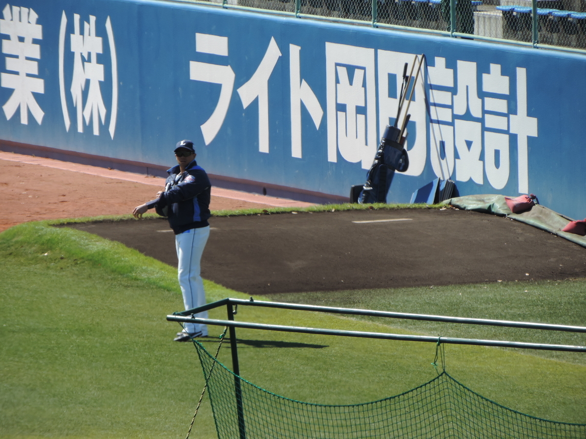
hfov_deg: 4.0
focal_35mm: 500
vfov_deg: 3.0
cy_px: 220
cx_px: 293
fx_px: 8464
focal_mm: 89.1
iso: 80
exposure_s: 1/320
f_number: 4.9
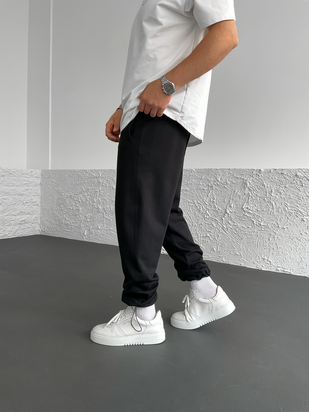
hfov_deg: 48.2
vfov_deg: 61.7
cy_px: 206
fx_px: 345
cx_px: 154
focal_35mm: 29
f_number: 1.8
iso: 40
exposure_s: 1/120
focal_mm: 3
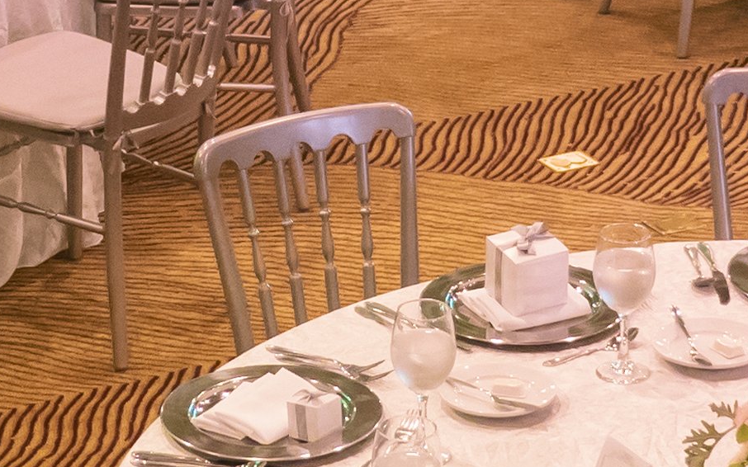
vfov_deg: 7.1
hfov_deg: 11.5
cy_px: -248
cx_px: 295
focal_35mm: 182
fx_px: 3710
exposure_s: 1/50
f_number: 2.8
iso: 1600
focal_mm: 15
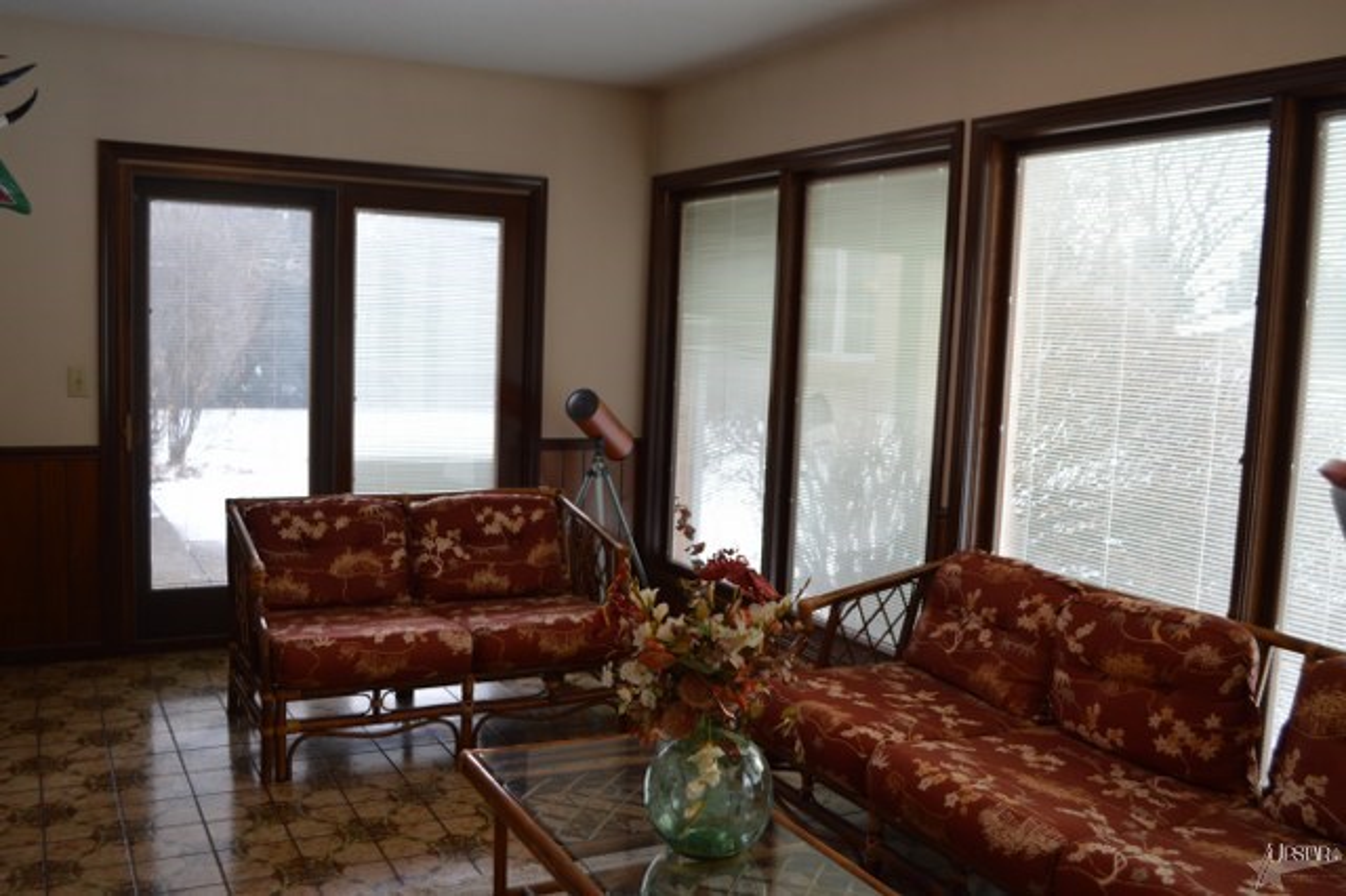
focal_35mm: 33
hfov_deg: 57.2
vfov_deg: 39.9
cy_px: 448
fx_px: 1233
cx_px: 673
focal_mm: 22
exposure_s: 1/80
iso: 400
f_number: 4.5
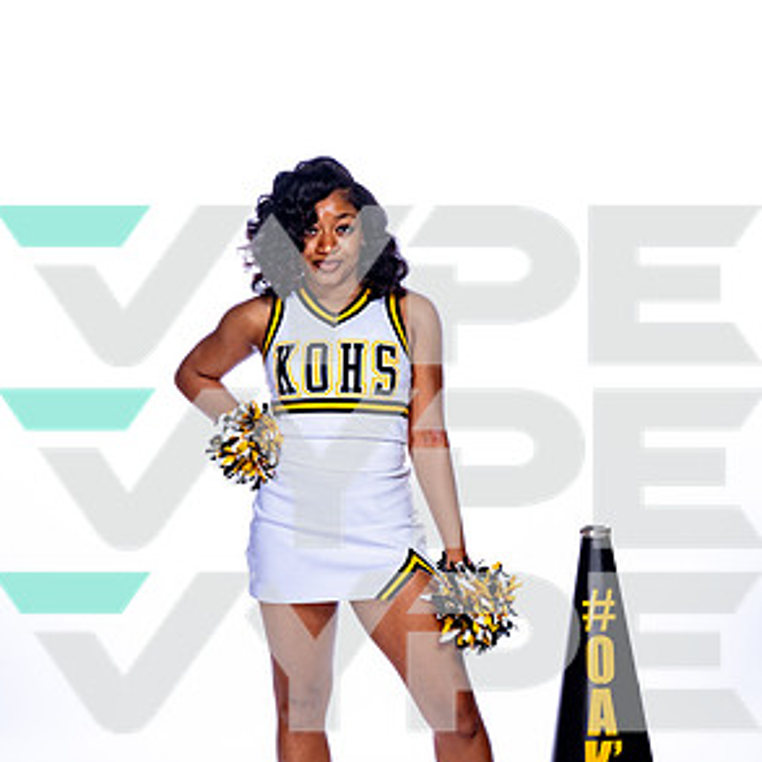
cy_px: 471
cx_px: 382
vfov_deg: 19.3
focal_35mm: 90
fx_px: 2241
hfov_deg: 19.3
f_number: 5.6
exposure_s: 1/250
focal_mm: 69
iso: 100
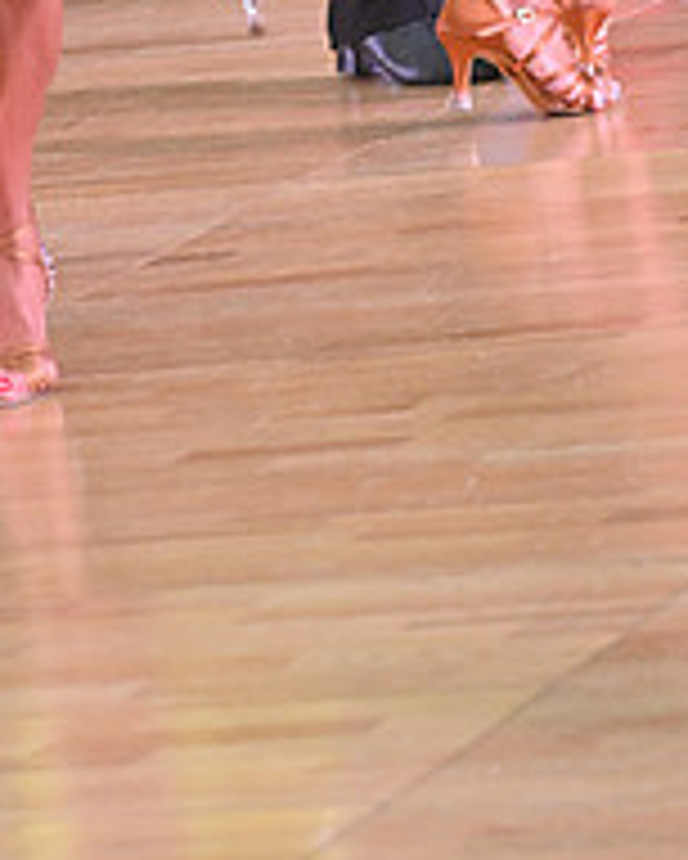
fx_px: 9435
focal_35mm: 371
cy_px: -230
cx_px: 218
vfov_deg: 5.2
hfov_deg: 4.2
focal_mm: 130
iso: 4000
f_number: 5
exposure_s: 1/400
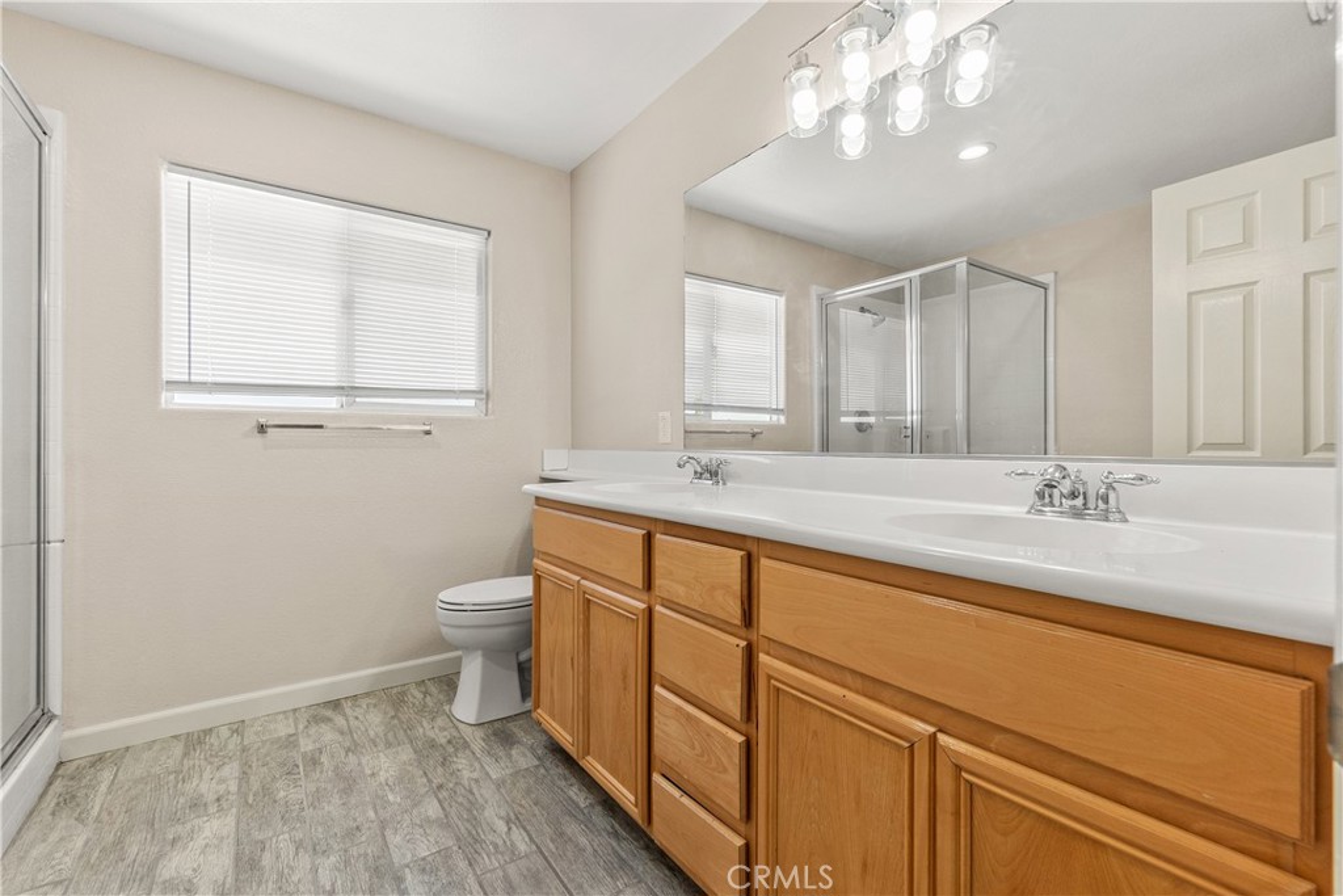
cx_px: 672
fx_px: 560
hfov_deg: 100.4
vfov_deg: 77.3
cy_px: 448
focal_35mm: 15
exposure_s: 1/15
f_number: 8
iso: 400
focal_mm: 10
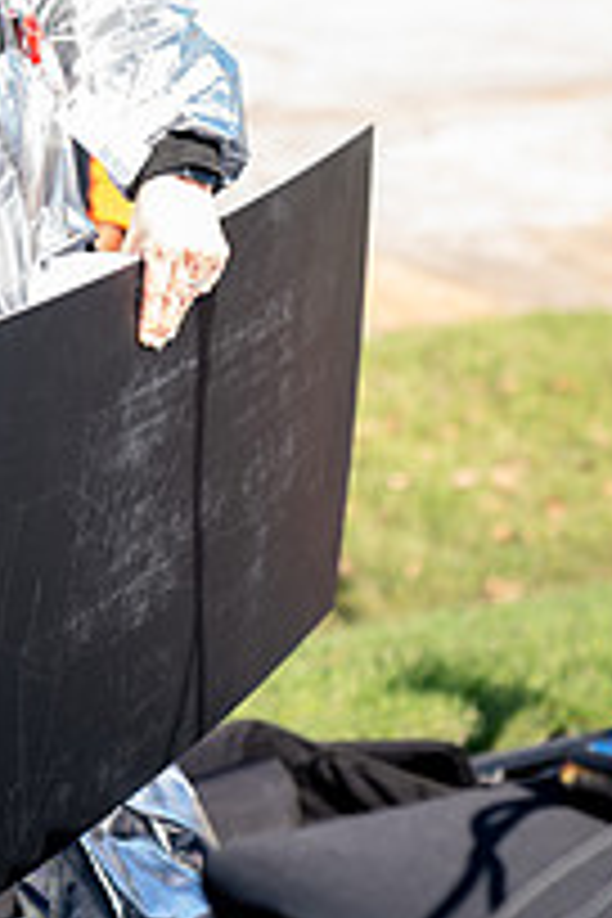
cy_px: 68
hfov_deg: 10.5
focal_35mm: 130
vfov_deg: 15.6
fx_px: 3315
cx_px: 18
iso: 100
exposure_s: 1/250
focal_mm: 59
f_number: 2.8
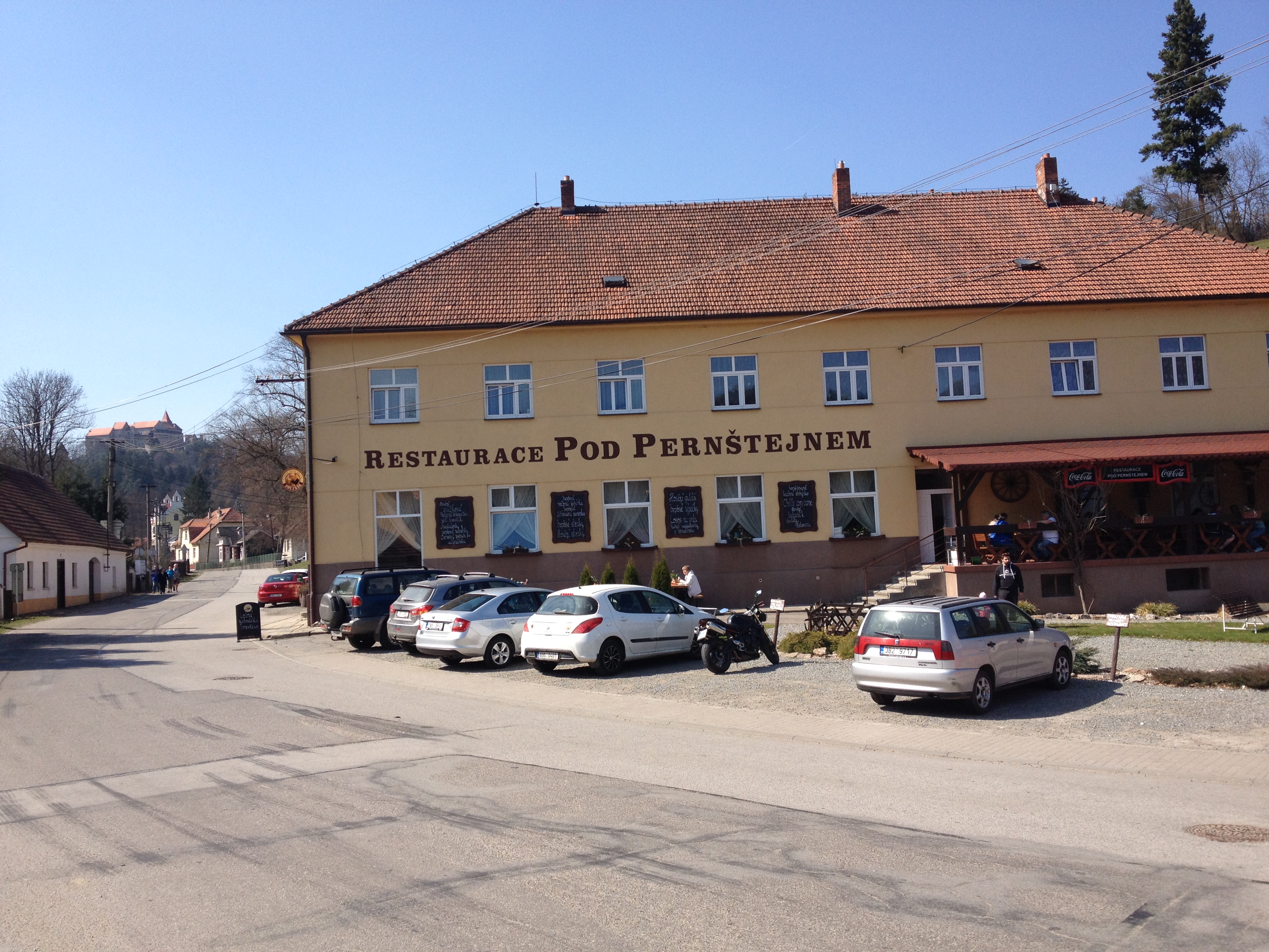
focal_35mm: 35
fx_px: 1283
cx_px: 634
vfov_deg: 40.7
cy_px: 476
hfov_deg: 52.6
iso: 50
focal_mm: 4.28
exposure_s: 1/1255
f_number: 2.4
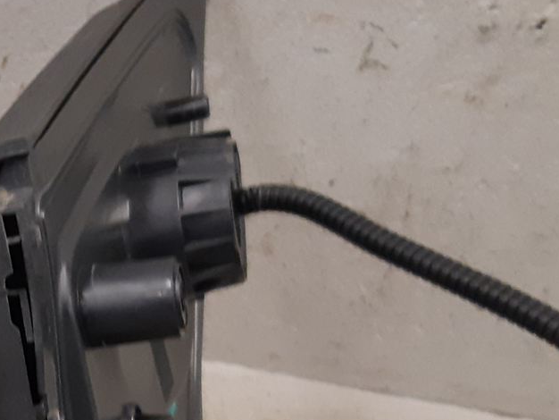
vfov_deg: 17.1
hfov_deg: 21.4
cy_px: 376
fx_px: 1373
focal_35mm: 85
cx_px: -108
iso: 200
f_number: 1.7
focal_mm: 3.93
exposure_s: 1/50
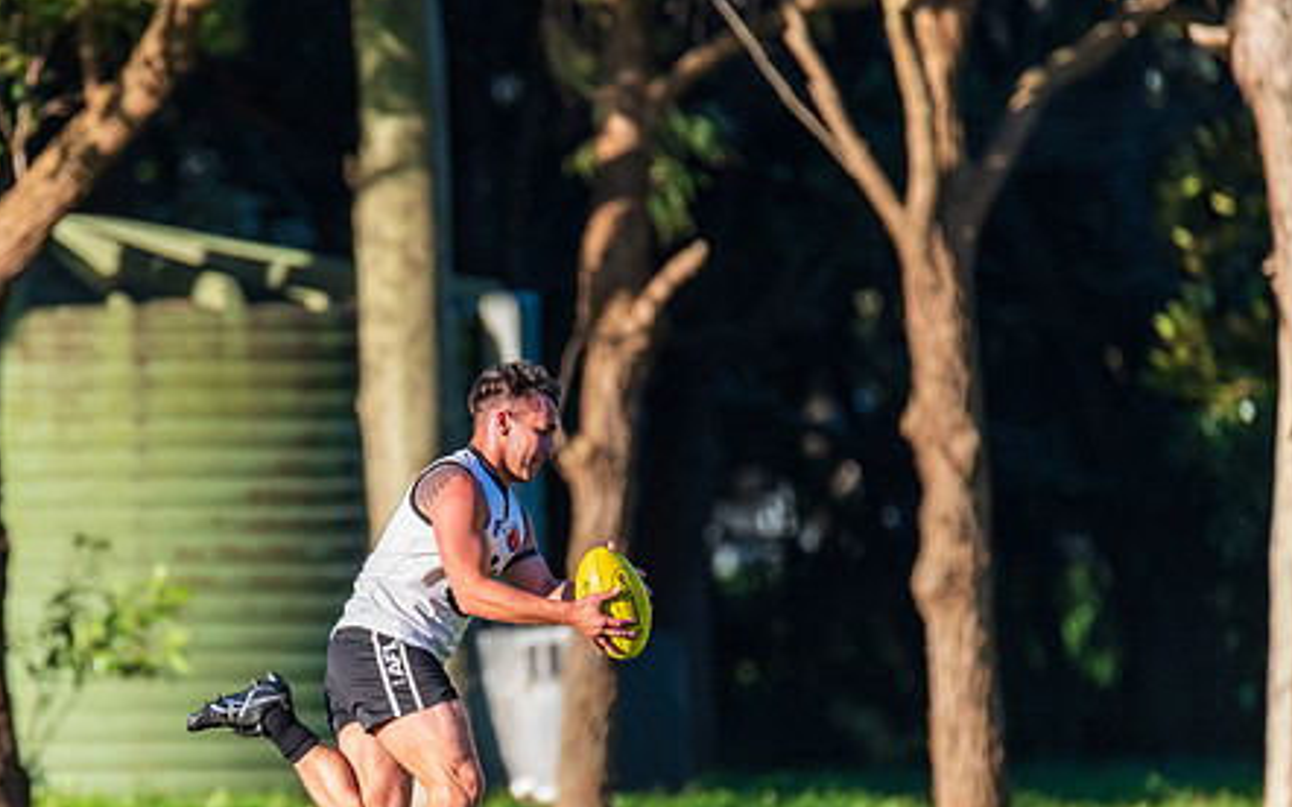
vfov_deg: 1.6
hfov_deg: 2.5
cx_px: 503
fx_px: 29218
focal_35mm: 830
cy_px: 467
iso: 1000
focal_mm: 600
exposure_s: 1/1600
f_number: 6.3
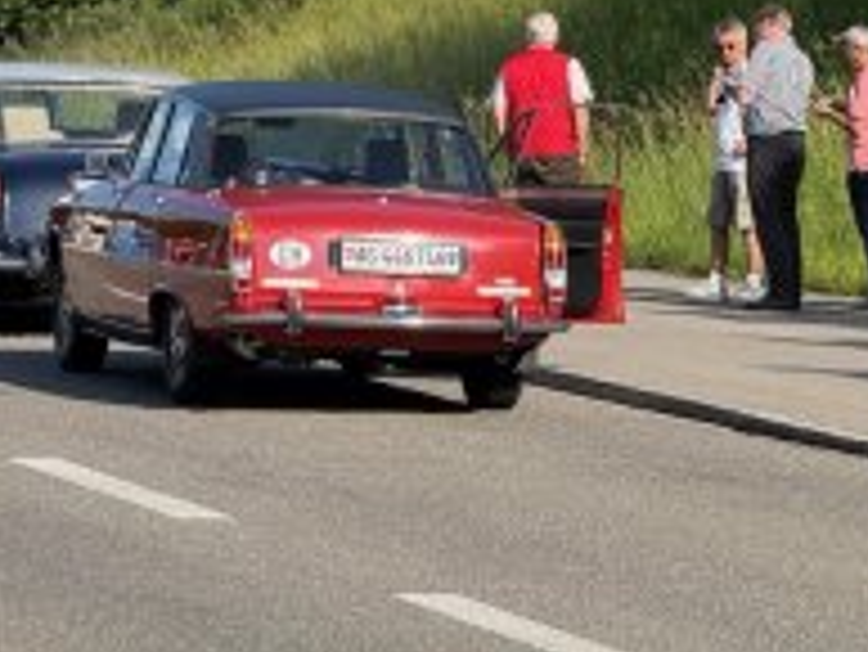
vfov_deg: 5.6
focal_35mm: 265
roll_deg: +1.2
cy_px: -63
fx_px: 6649
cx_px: 88
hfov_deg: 7.4
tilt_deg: +3.2
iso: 64
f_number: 2.8
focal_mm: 15.66
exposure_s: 1/1114
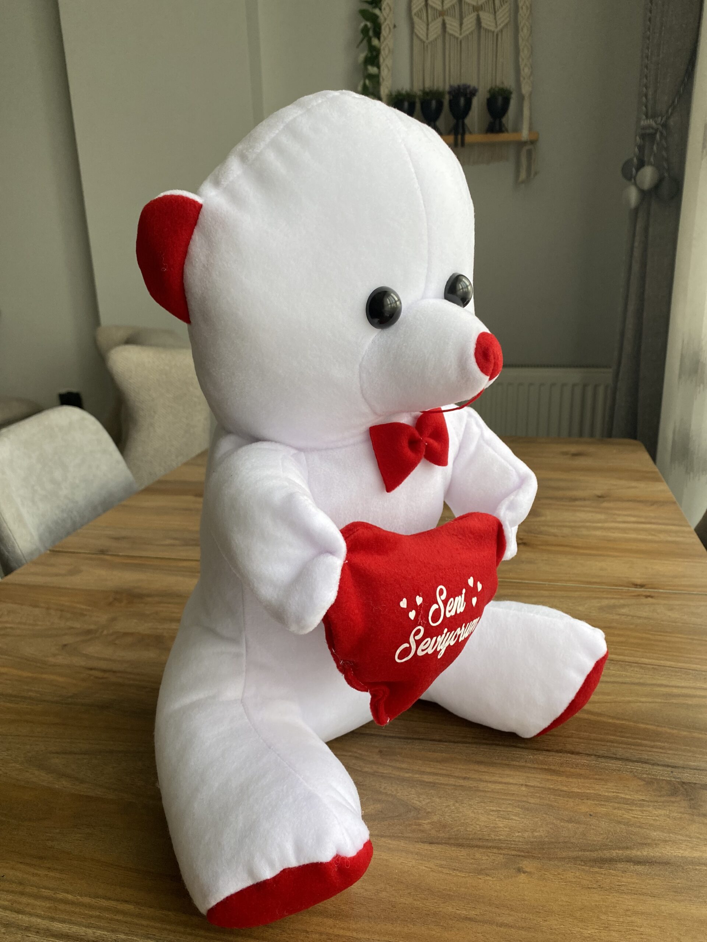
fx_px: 708
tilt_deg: -15.9
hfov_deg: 53.1
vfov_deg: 67.3
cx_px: 354
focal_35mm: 26
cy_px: 471
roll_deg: +1.5
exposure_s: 1/121
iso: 125
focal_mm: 4.25
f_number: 1.8
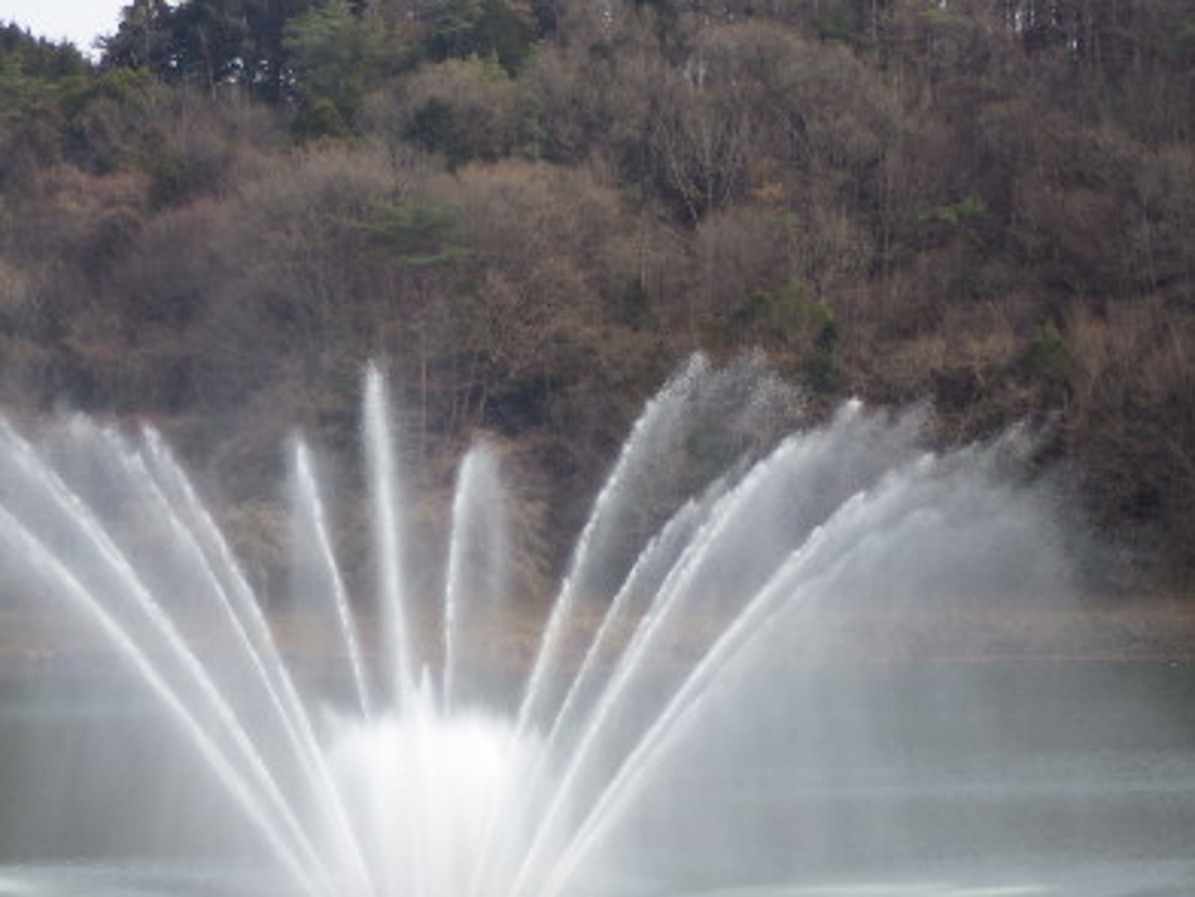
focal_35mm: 132
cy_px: 474
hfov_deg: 14.9
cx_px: 480
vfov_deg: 11.2
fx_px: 4558
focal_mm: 14.4
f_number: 5.7
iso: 125
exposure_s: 1/160
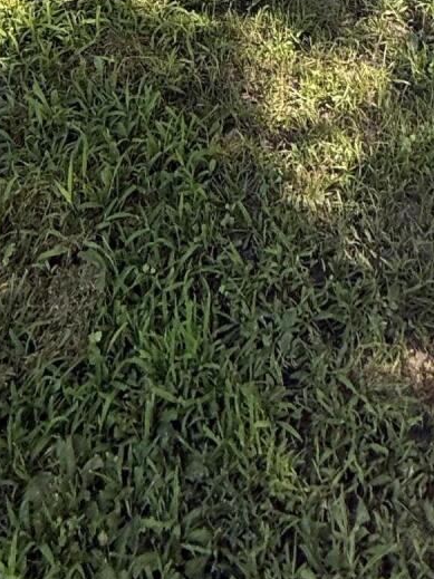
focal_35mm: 54
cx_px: 290
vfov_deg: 21.9
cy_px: -463
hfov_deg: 26.9
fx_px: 903
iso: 64
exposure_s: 1/198
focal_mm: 2.22
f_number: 2.2
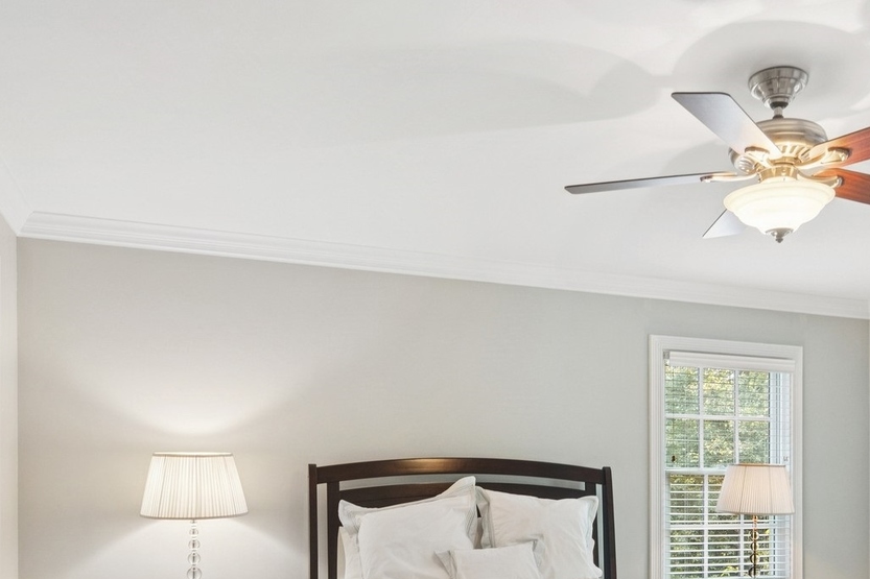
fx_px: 846
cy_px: 497
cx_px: 589
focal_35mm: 35
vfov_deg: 36.0
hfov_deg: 53.2
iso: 200
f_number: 8
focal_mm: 12
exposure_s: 1/3
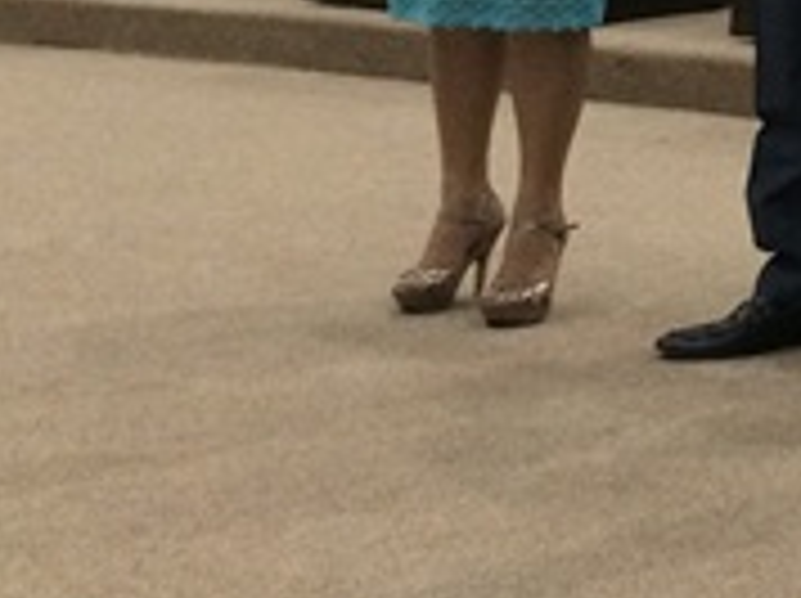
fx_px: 2496
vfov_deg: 12.8
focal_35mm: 108
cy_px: -351
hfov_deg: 16.5
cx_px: 1215
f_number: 2.2
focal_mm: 4.12
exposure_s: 1/30
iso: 200
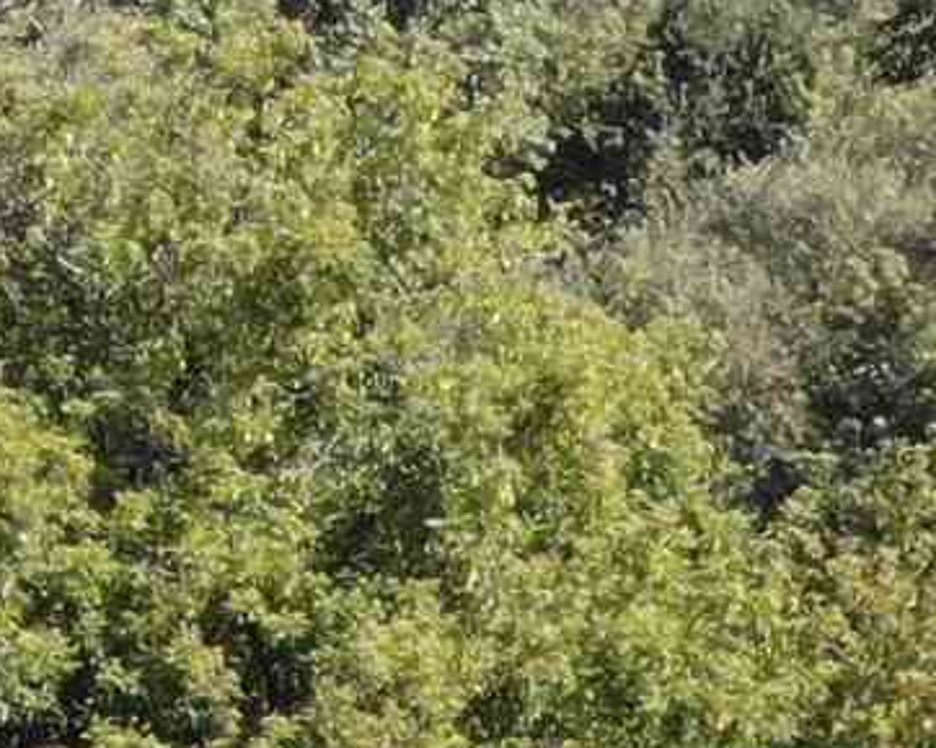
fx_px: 5508
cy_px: 2350
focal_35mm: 199
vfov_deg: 6.9
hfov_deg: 8.5
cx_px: 2591
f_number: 2.8
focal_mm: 4.5
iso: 102
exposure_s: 1/433
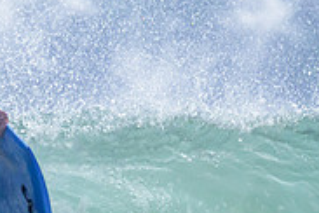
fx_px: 27636
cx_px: 134
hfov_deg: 0.7
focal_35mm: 3119
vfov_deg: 0.4
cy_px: 338
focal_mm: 800
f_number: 6.3
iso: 2000
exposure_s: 1/2000
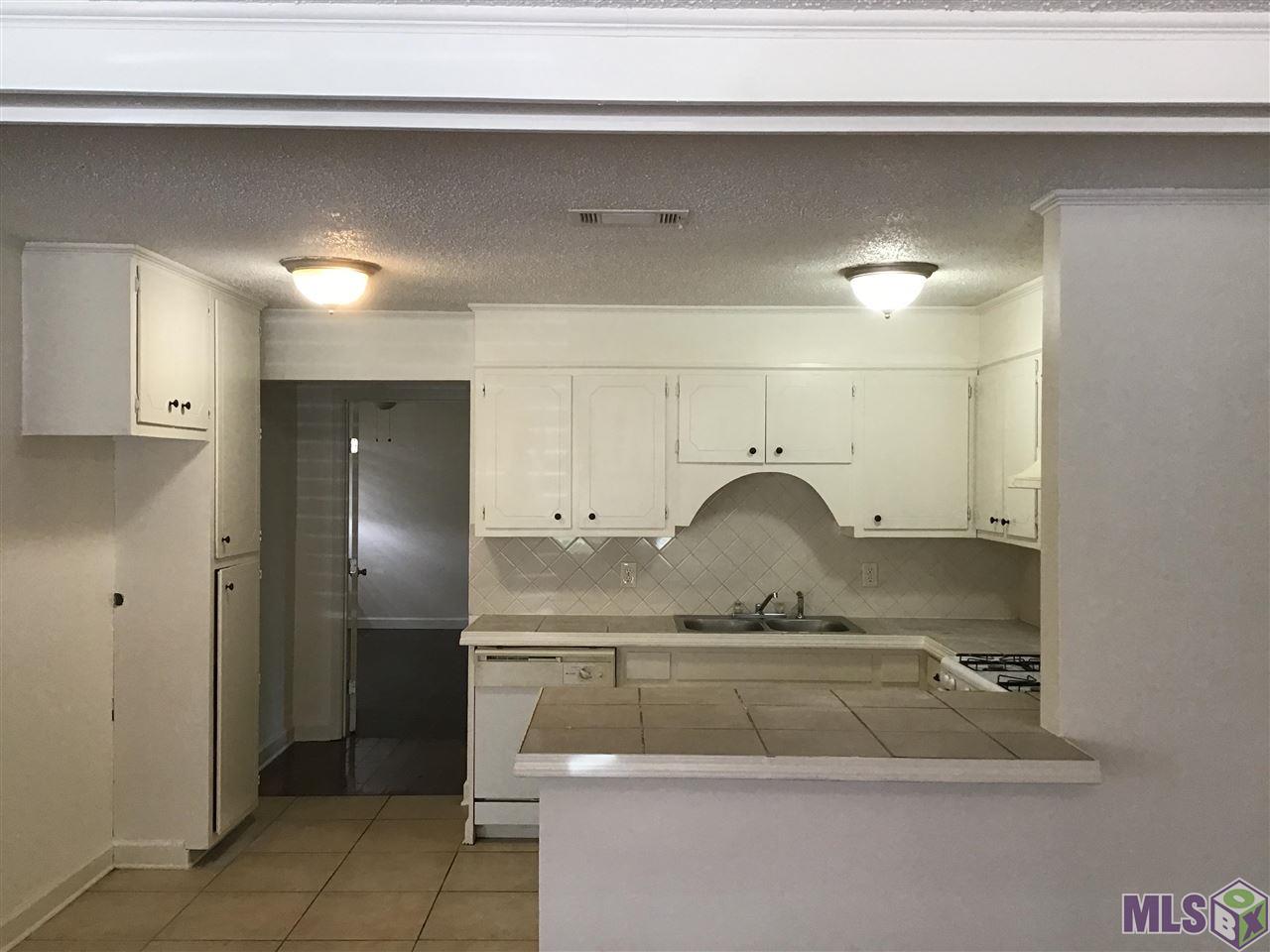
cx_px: 635
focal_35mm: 31
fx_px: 1137
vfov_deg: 45.4
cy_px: 476
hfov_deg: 58.4
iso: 80
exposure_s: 1/30
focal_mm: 3.3
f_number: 2.4
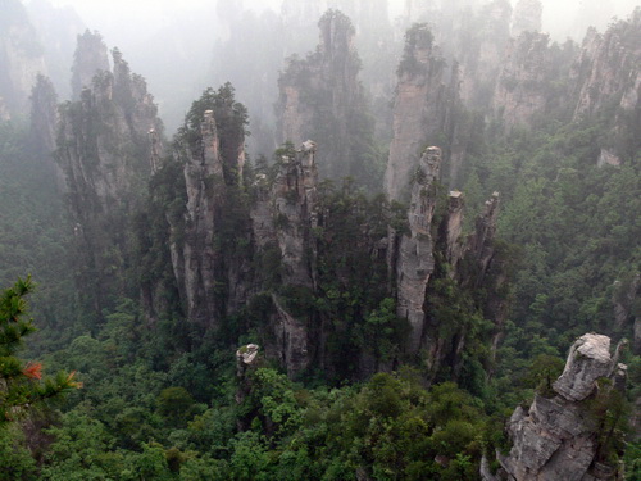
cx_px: 320
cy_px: 240
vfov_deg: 40.7
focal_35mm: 35
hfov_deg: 52.6
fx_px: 648
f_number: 5
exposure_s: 1/60
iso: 200
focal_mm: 7.4
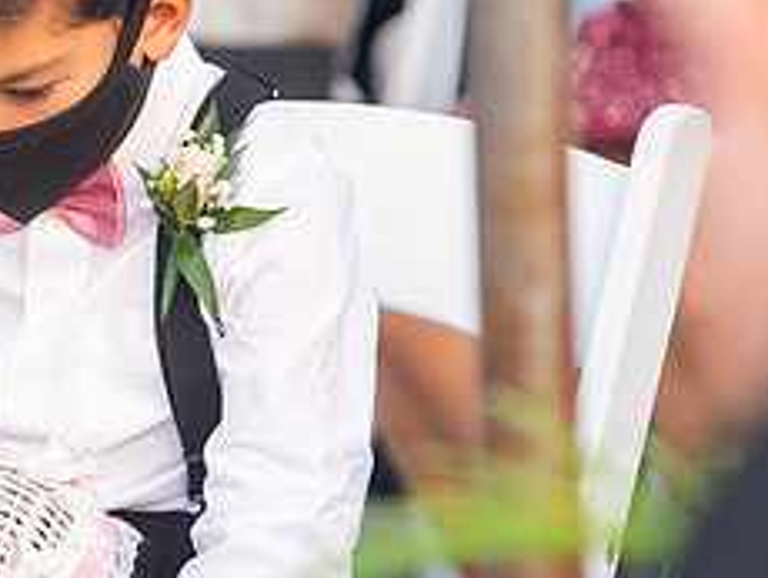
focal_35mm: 485
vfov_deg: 3.1
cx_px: -83
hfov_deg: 4.1
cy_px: 373
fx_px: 10772
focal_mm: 200
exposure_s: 1/200
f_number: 4.5
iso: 640
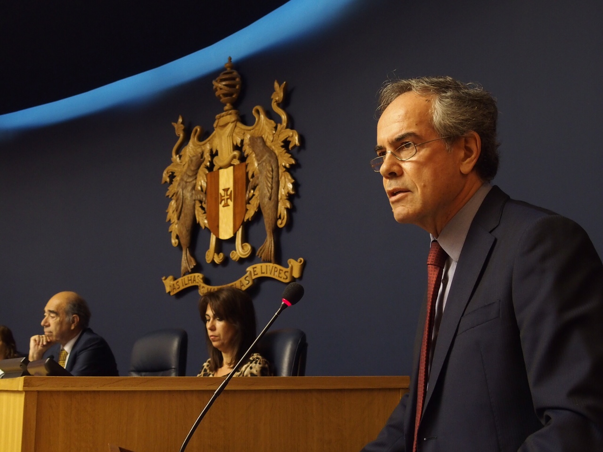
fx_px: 801
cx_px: 302
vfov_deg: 31.5
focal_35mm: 46
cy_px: 226
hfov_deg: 41.2
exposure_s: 1/50
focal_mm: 9.8
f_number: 2.8
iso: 500
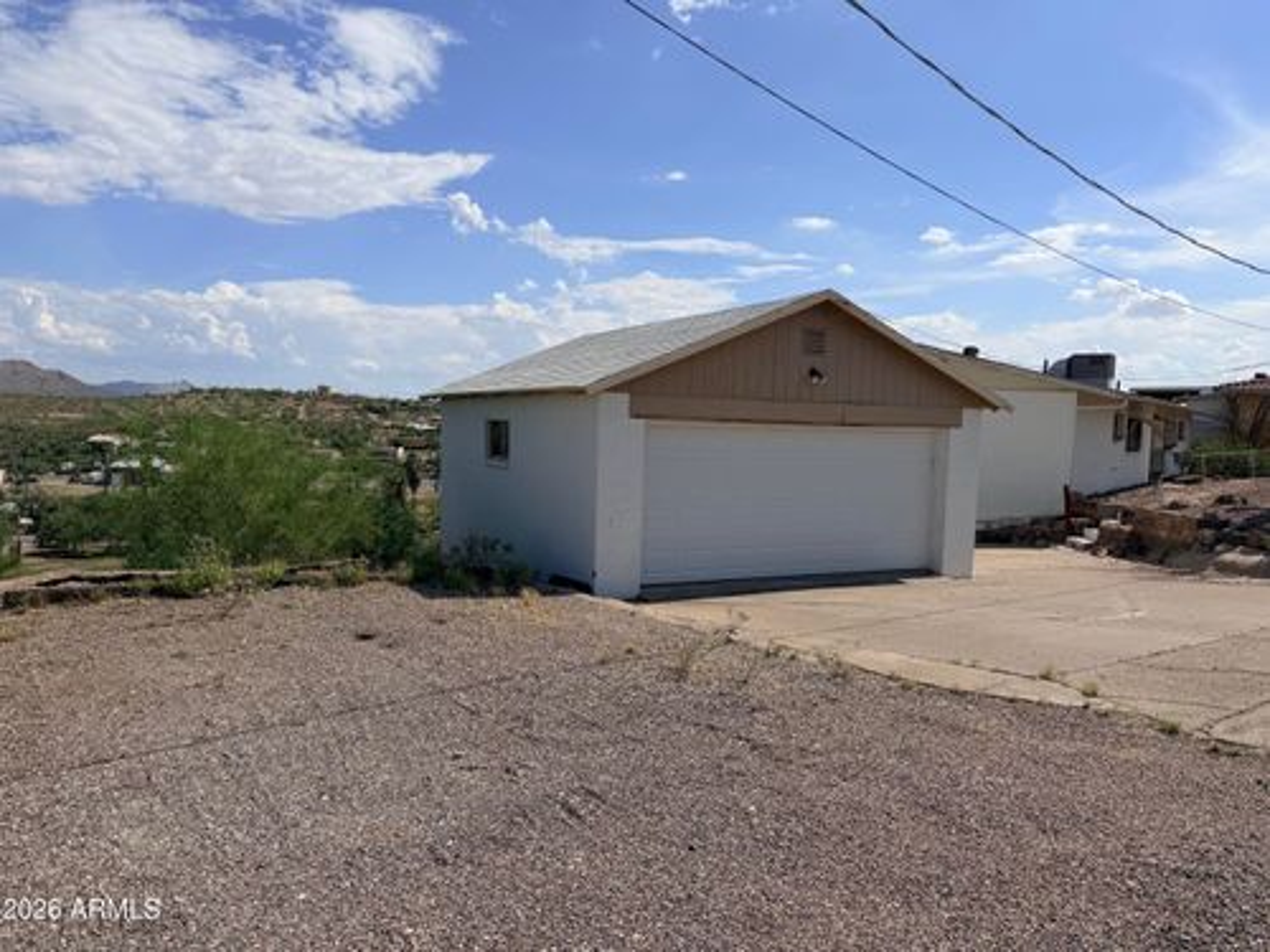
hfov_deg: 71.6
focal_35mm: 24
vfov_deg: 56.8
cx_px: 635
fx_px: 881
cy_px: 476
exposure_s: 1/8130
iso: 80
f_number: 1.78
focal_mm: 6.76
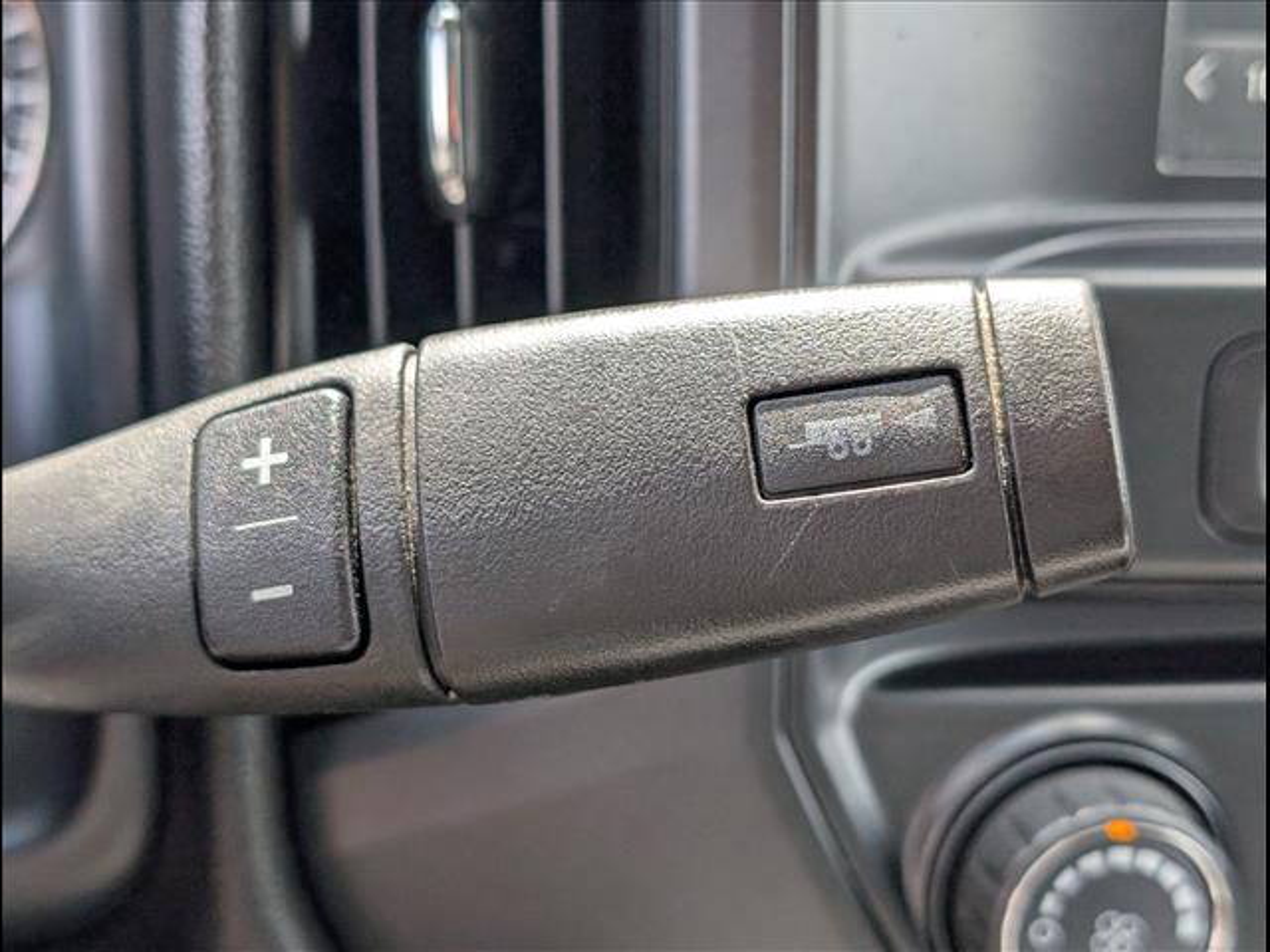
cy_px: 476
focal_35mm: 49
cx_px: 635
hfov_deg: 38.9
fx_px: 1798
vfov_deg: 29.7
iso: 37
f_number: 1.68
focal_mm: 6.9
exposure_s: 1/222
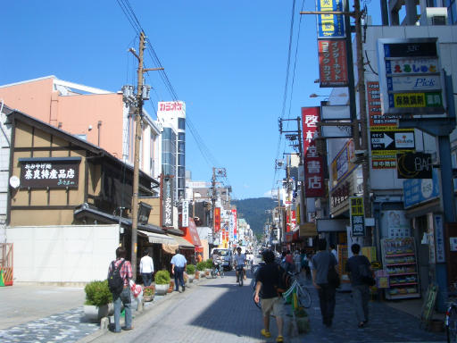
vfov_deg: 35.1
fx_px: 541
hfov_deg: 45.8
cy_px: 172
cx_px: 228
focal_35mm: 41
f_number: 4.6
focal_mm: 6.8
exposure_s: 1/500
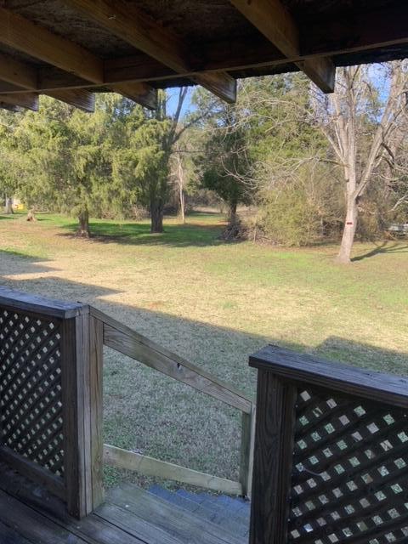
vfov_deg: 61.7
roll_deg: -2.0
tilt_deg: -11.2
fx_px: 456
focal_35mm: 29
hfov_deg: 48.2
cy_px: 272
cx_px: 204
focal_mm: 3
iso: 16
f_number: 1.8
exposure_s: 1/302
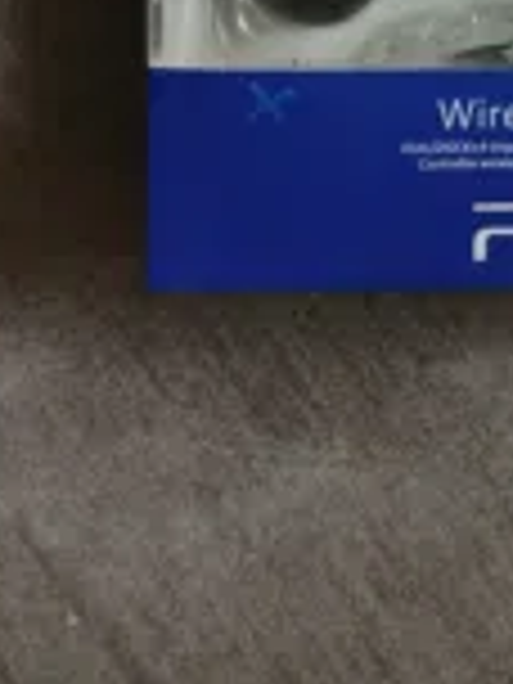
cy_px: -212
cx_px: 608
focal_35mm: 71
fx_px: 1403
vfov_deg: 24.0
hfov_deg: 19.6
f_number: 1.8
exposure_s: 1/25
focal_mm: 4
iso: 250
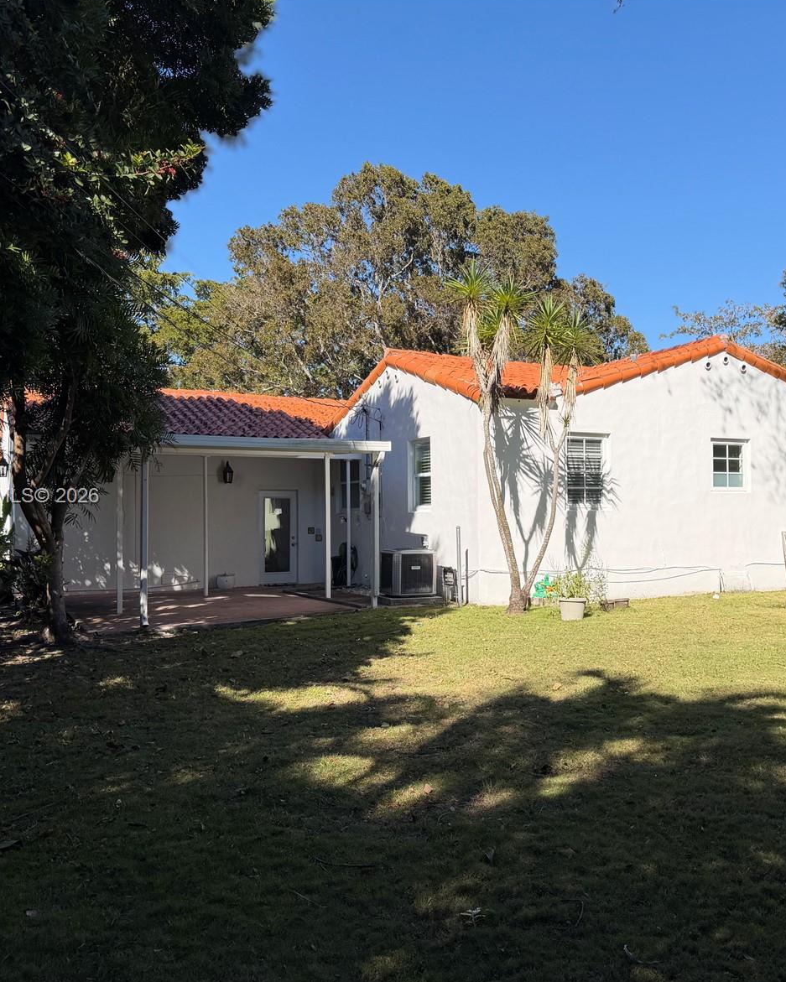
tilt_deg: +1.4
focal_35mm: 32
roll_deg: +0.8
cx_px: 509
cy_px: 497
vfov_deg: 55.7
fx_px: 930
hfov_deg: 45.3
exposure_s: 1/3759
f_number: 1.78
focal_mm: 6.76
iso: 80
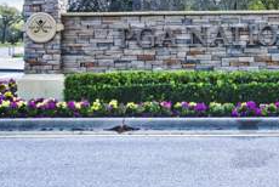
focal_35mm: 75
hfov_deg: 26.4
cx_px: 229
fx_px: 582
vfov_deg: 18.0
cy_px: 24
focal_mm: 24
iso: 200
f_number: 5.6
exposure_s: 1/640
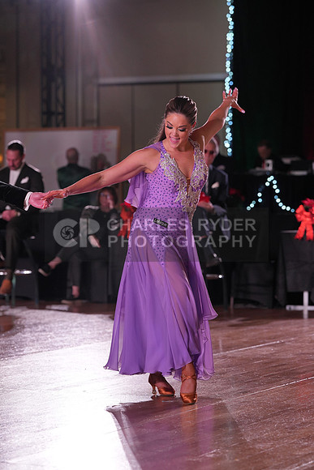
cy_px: 235
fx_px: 1647
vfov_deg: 16.3
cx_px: 157
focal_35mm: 126
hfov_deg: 10.9
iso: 800
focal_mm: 126
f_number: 4
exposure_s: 1/320
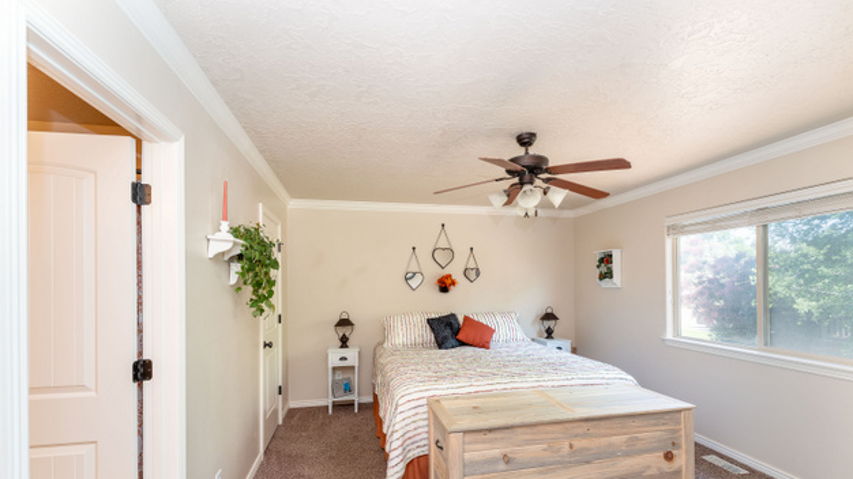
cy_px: 289
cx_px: 431
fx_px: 339
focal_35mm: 15
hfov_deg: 103.0
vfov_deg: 69.7
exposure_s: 1/6
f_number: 8
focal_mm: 14
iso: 320
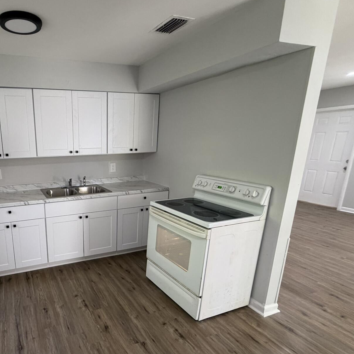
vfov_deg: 71.7
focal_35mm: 21
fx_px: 243
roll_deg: +1.5
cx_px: 84
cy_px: 203
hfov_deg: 67.1
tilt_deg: -16.5
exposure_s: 1/60
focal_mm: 2.22
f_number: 2.2
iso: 200
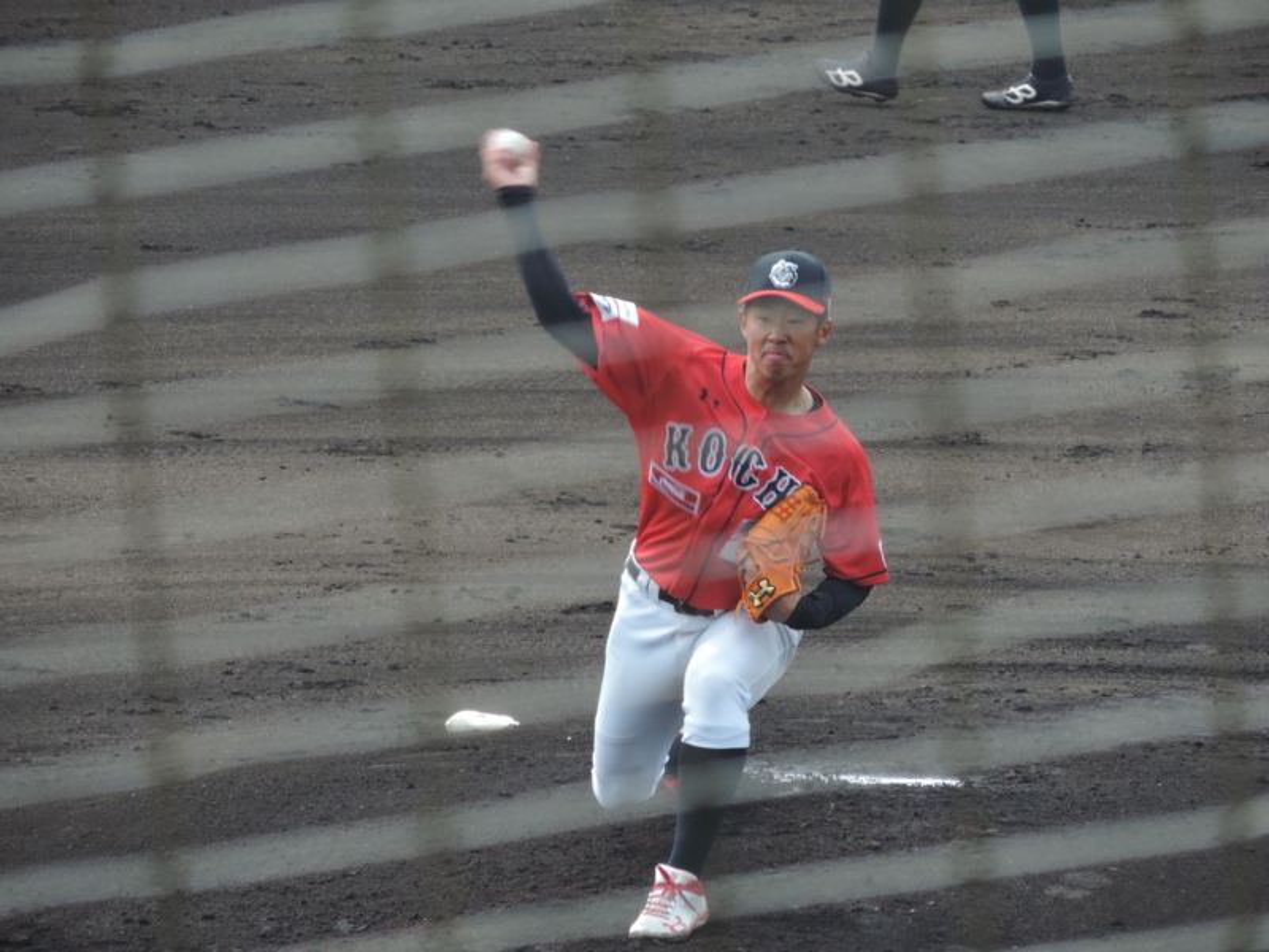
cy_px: 476
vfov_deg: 2.1
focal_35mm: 700
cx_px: 634
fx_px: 25662
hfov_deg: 2.8
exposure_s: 1/320
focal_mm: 124.8
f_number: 5
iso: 400
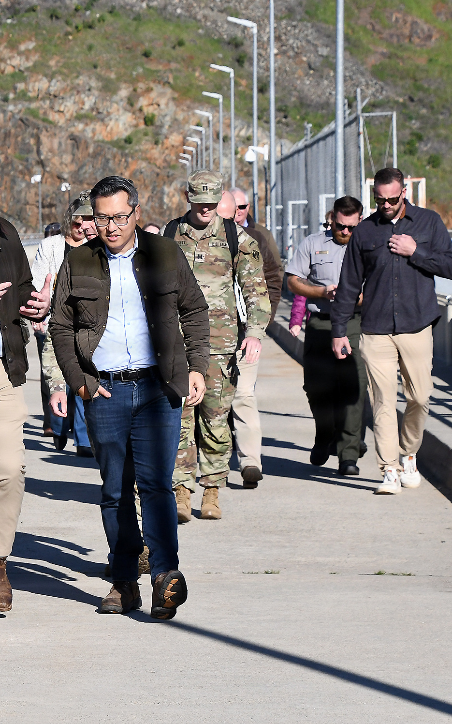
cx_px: -34
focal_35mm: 184
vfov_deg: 11.4
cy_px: 362
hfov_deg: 7.1
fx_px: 3627
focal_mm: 80
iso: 800
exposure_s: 1/2500
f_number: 10
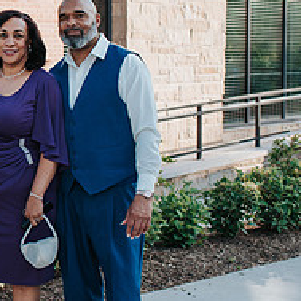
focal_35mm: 107
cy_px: 132
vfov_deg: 16.3
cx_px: -138
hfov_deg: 15.2
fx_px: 1053
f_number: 4
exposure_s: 1/1000
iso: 280
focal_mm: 35
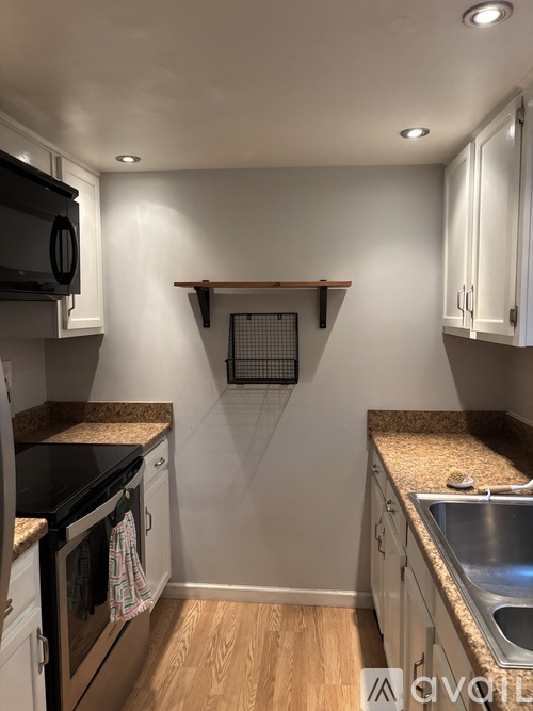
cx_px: 266
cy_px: 356
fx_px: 534
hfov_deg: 53.0
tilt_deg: -4.8
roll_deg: +0.1
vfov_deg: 67.3
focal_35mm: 26
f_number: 1.6
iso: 320
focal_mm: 5.96
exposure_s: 1/60
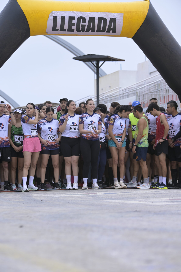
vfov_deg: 15.8
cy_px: 136
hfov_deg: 10.6
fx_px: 980
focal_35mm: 130
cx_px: 90
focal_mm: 130
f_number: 5.6
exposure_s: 1/640
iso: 640
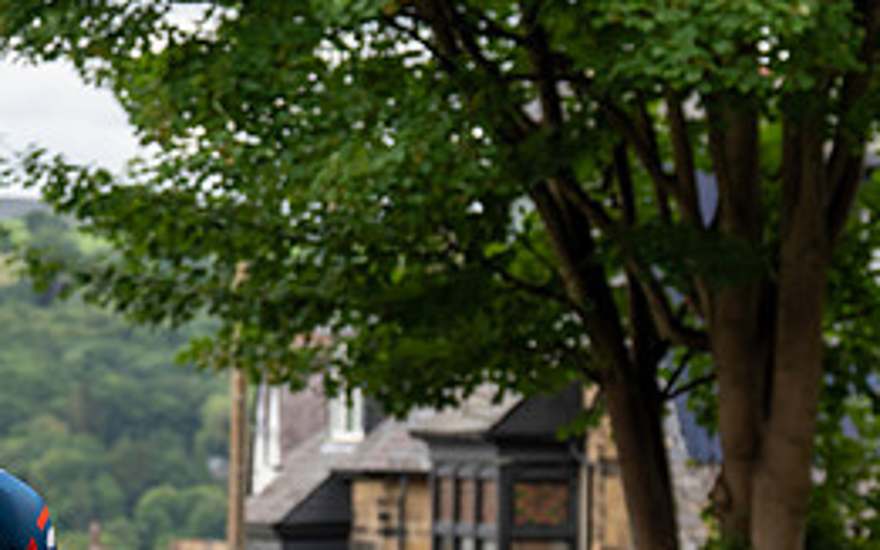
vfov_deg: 6.5
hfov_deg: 10.3
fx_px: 4843
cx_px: 57
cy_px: 373
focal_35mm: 202
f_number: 3.5
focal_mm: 84
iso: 400
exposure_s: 1/800
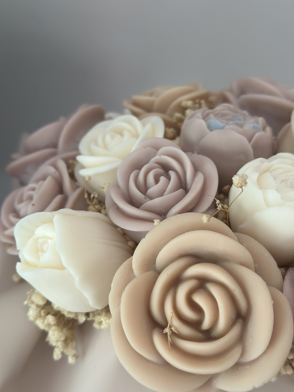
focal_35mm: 48
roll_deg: -0.3
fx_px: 544
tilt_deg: -28.8
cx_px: 147
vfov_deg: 39.7
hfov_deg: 30.3
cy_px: 196
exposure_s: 1/69
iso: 125
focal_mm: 6.86
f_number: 1.78
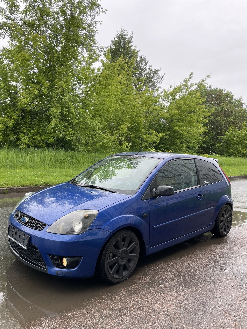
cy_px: 164
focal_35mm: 26
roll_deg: -1.2
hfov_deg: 53.1
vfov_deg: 67.3
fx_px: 247
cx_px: 124
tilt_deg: -2.1
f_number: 1.6
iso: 32
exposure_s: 1/369
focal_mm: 4.2
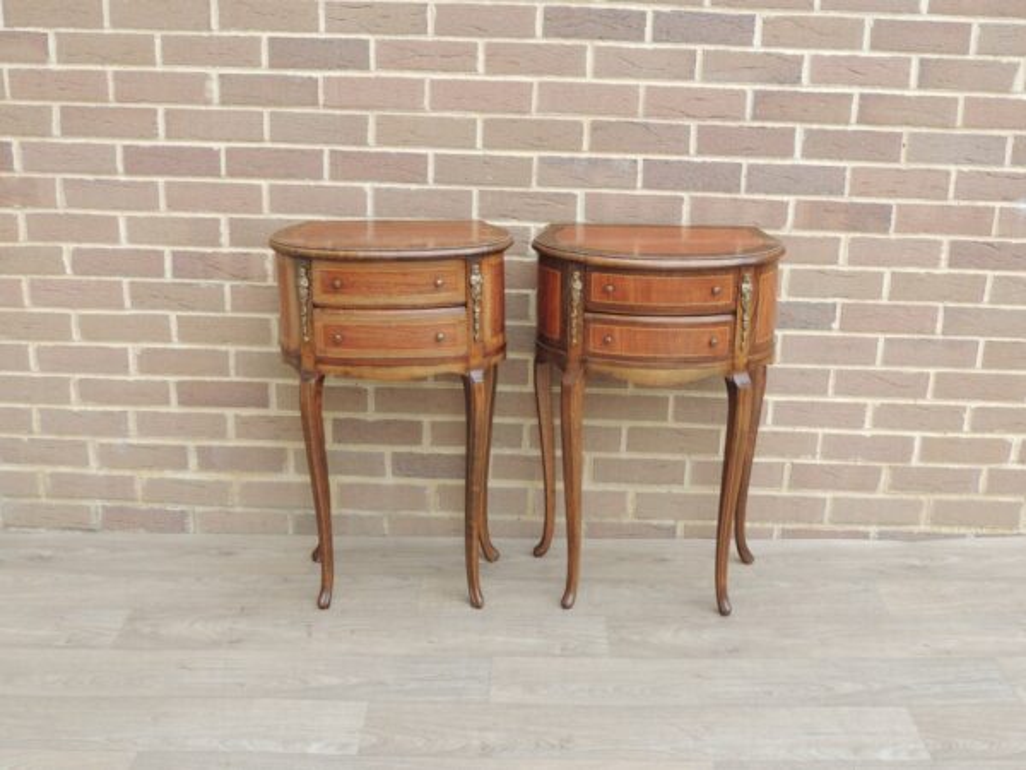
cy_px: 385
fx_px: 1274
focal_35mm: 43
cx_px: 513
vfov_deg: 33.6
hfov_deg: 43.9
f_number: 3.4
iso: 100
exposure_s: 1/80
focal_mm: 7.6
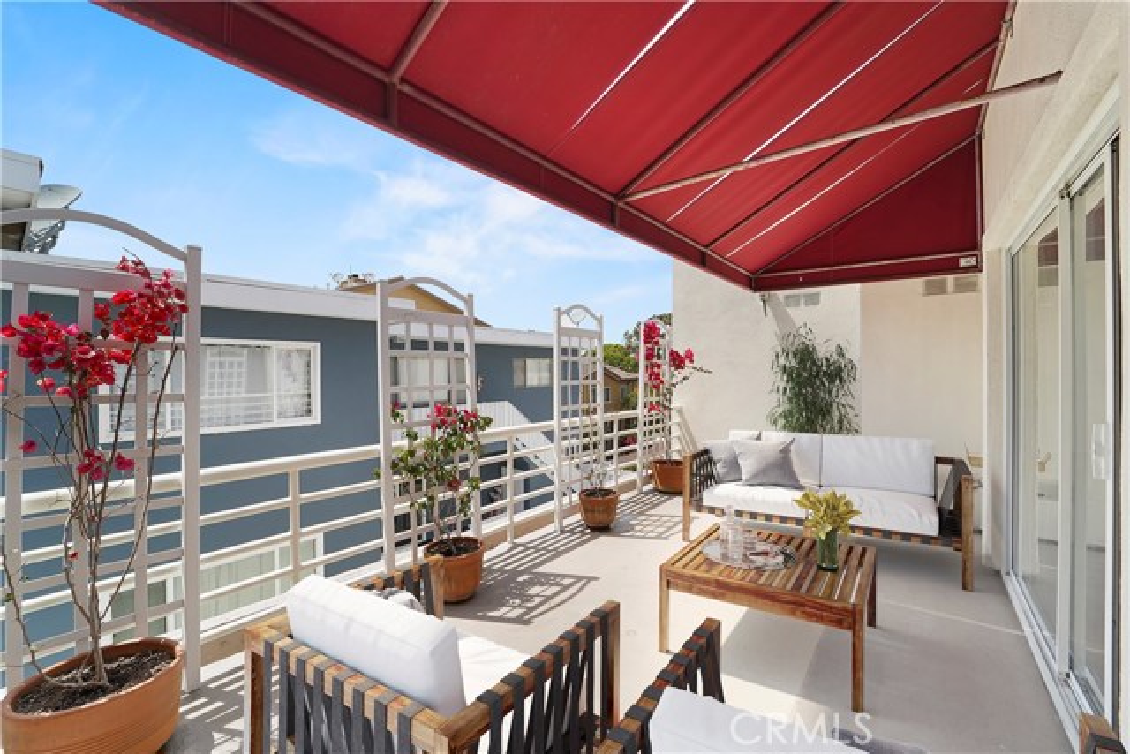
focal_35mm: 14
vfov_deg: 81.2
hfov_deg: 104.2
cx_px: 565
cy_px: 377
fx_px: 440
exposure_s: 1/320
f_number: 8
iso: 320
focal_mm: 14
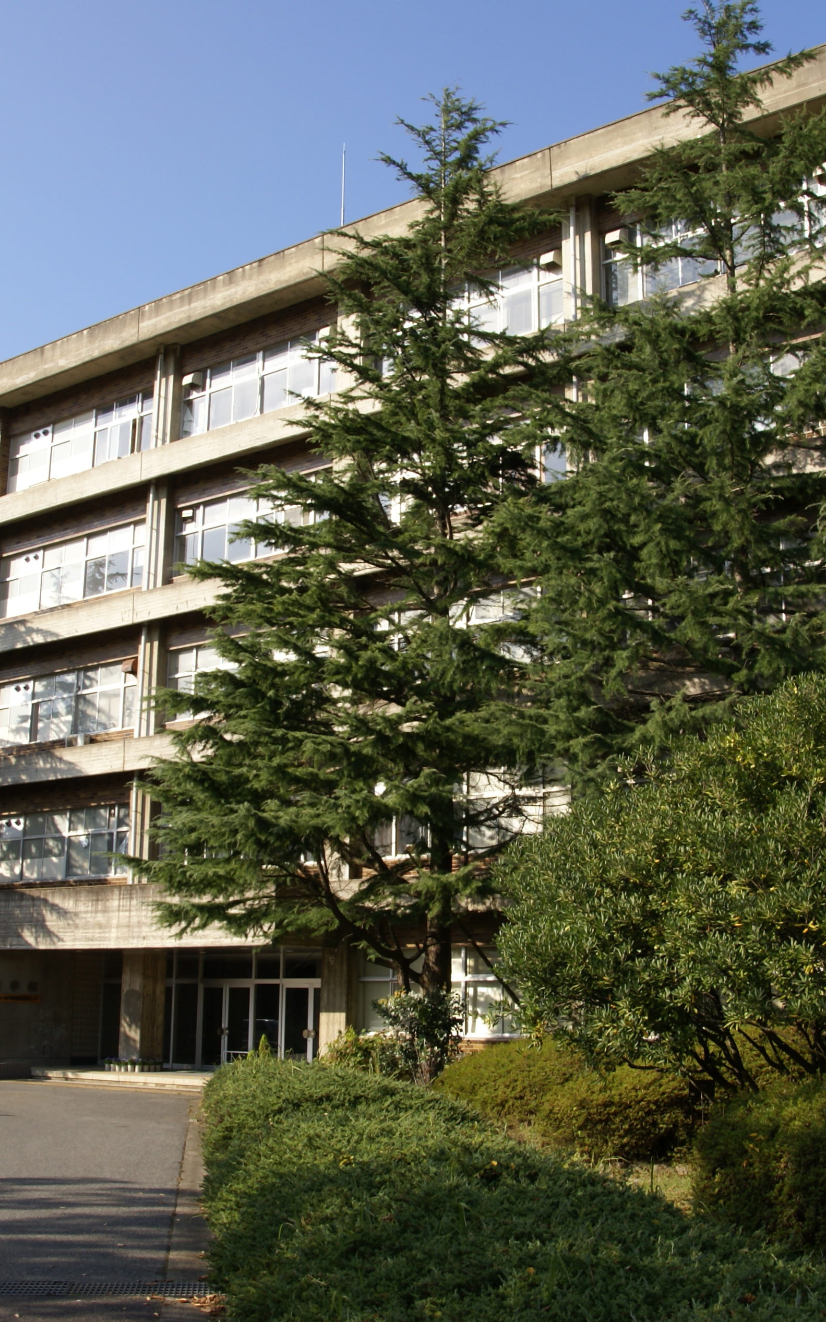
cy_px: 656
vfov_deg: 49.5
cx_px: 434
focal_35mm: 40
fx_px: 1433
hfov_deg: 32.2
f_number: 9
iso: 100
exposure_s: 1/160
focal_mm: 17
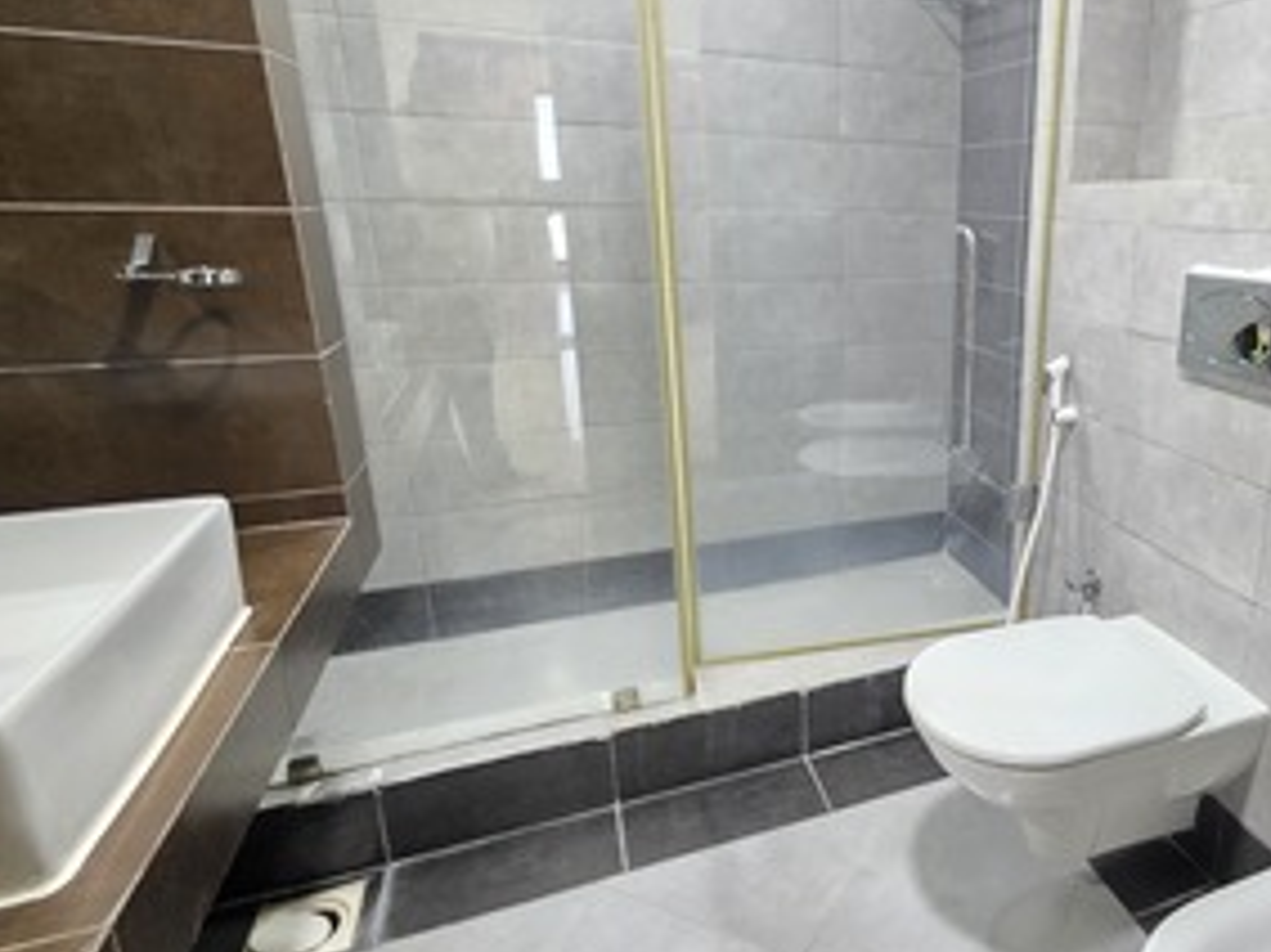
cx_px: 941
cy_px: 456
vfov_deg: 63.4
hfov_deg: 73.9
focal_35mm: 21
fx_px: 771
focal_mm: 2.2
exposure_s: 1/33.3
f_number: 1.9
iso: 1000
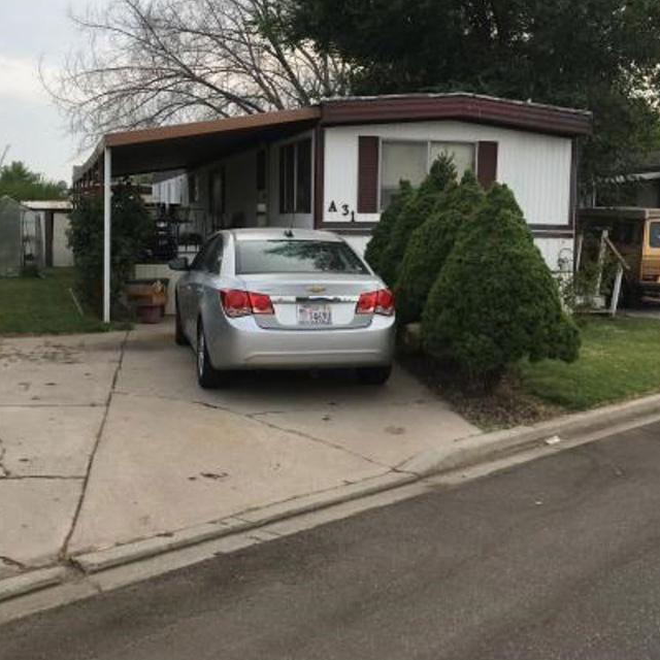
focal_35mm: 41
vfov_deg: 40.8
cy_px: 279
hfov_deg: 40.9
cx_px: 296
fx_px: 884
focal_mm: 4.15
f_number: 2.2
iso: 25
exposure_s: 1/705
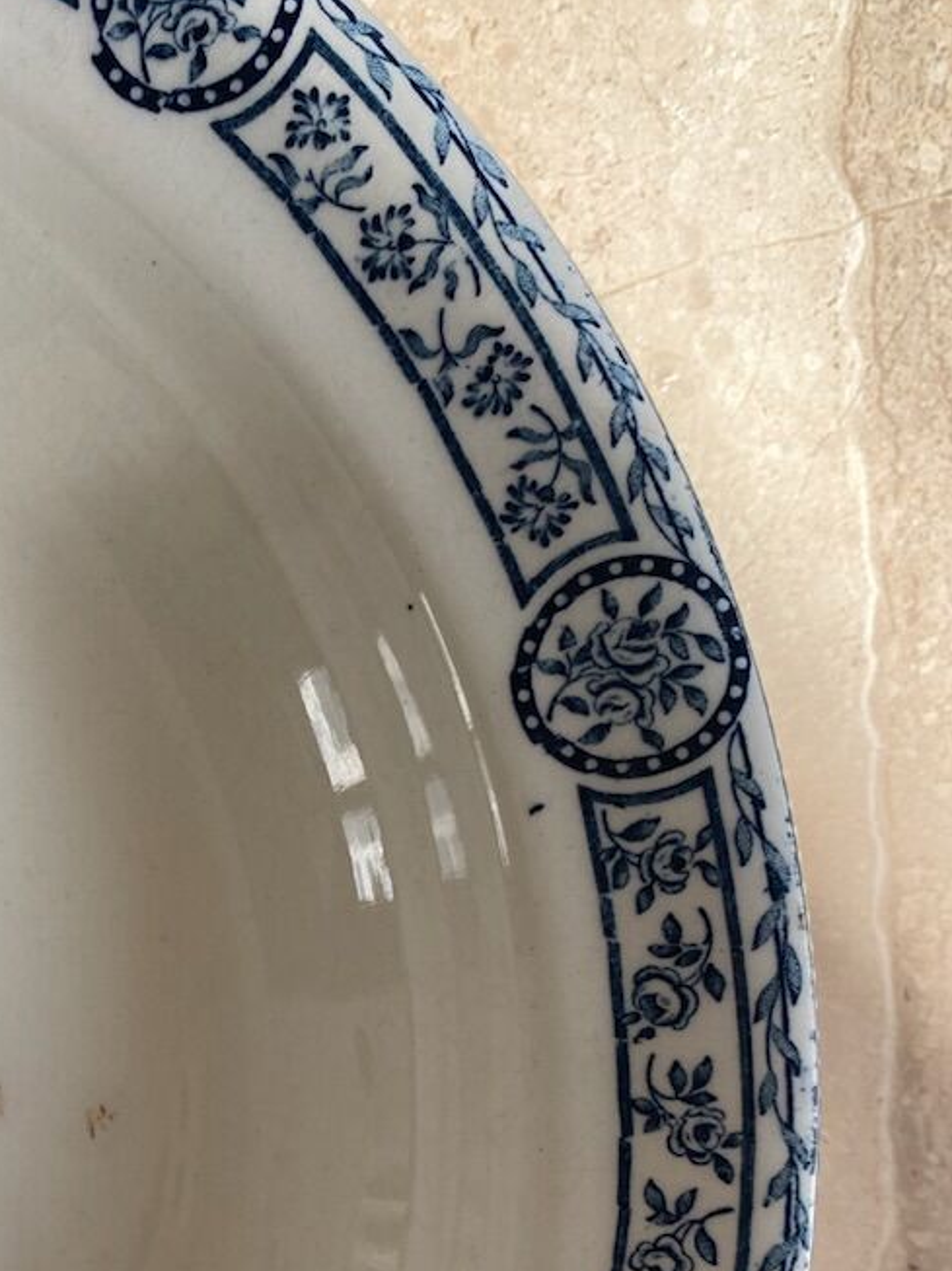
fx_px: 1872
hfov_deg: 27.4
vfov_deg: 35.7
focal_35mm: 51
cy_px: 1102
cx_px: 82
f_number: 1.8
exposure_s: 1/258
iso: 32
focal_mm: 4.25
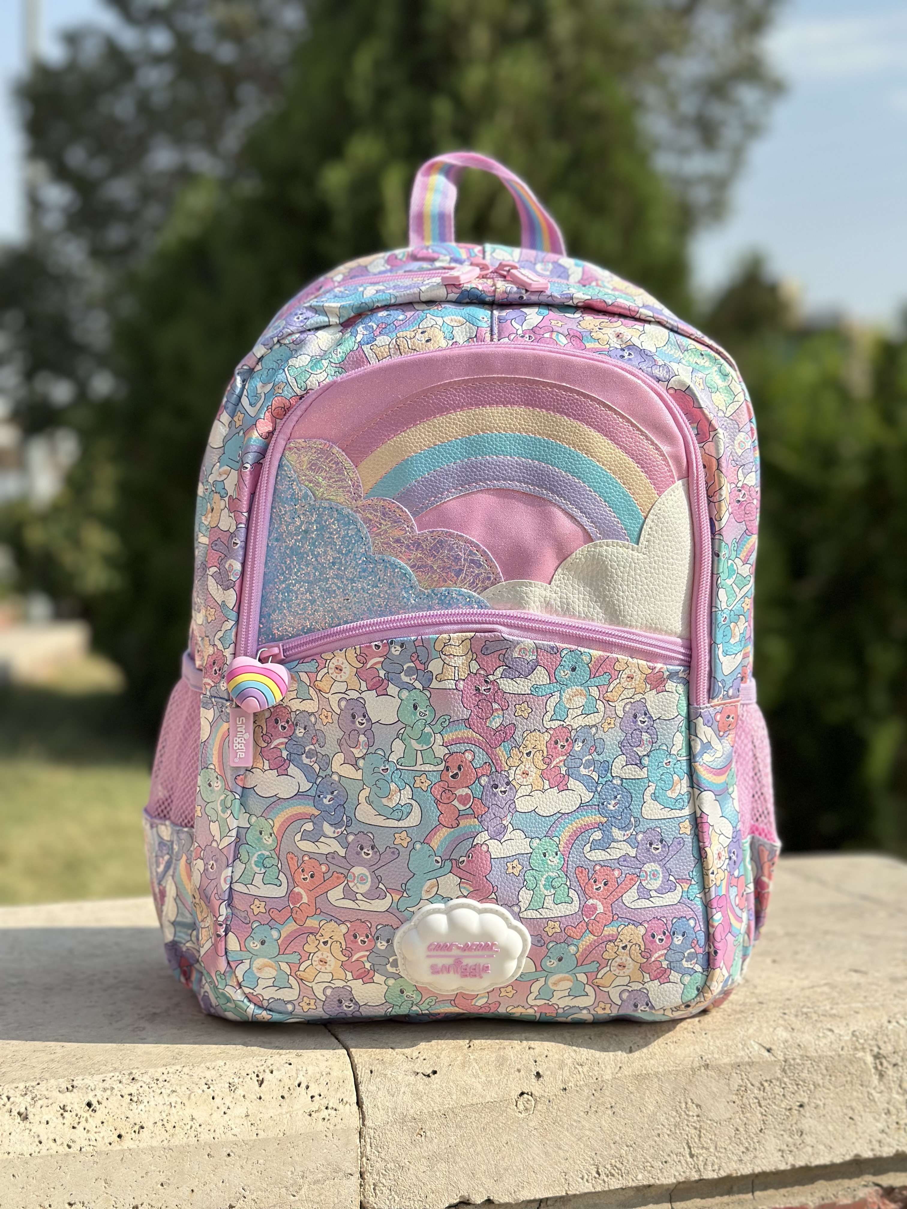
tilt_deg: -2.9
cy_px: 604
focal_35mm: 48
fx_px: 1677
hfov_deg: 30.3
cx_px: 454
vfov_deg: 39.7
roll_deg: -0.7
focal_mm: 6.86
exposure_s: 1/6623
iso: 100
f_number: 1.78
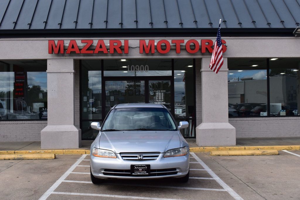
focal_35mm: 46
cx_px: 150
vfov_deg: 28.9
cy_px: 100
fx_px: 387
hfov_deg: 42.3
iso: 360
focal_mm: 31
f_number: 11
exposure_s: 1/500
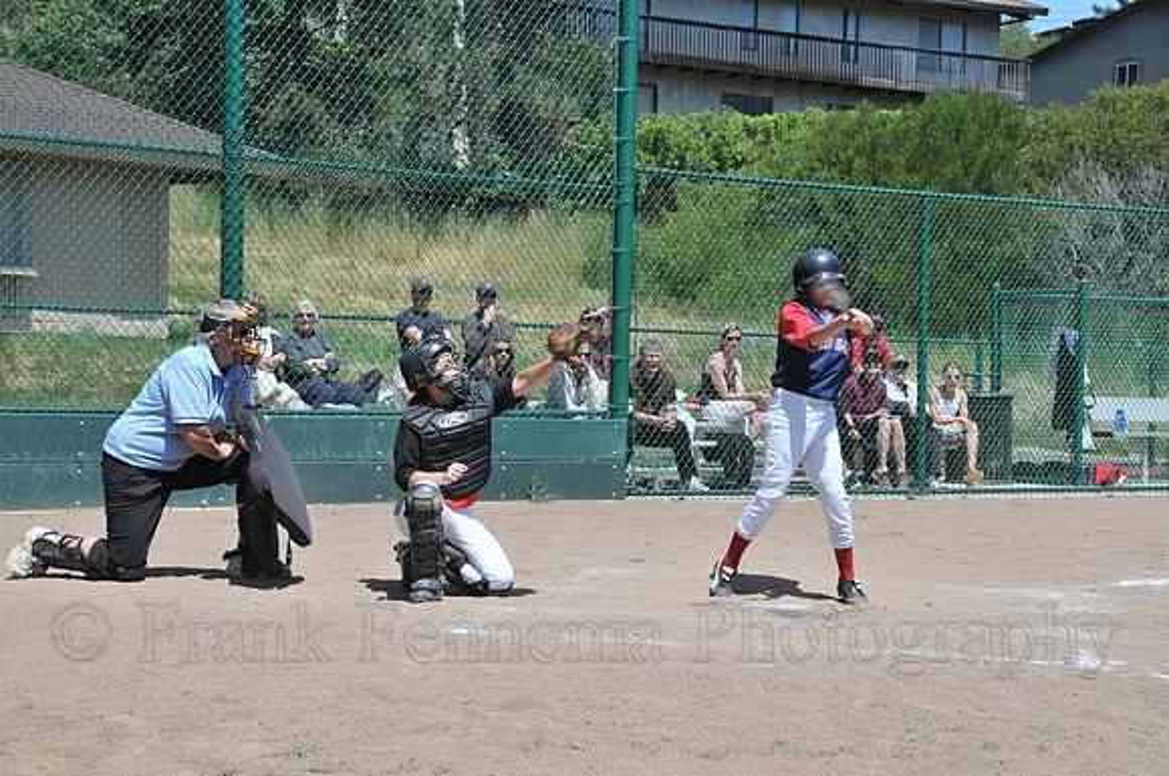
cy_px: 388
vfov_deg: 19.7
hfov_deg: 29.3
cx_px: 584
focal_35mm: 69
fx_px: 2237
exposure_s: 1/250
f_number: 8
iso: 200
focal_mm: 46
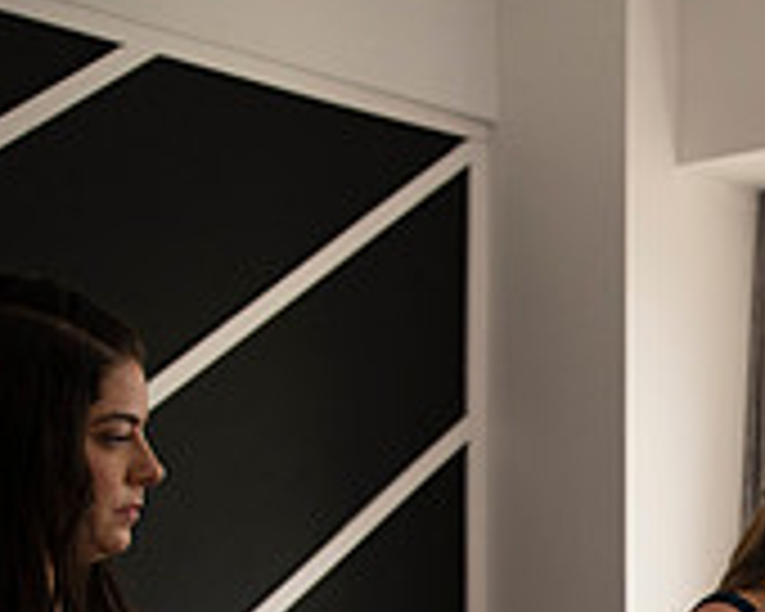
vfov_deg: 17.3
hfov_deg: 20.7
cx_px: 1035
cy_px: 801
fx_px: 1879
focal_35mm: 83
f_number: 2.8
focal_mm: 26
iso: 1600
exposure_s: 1/1600
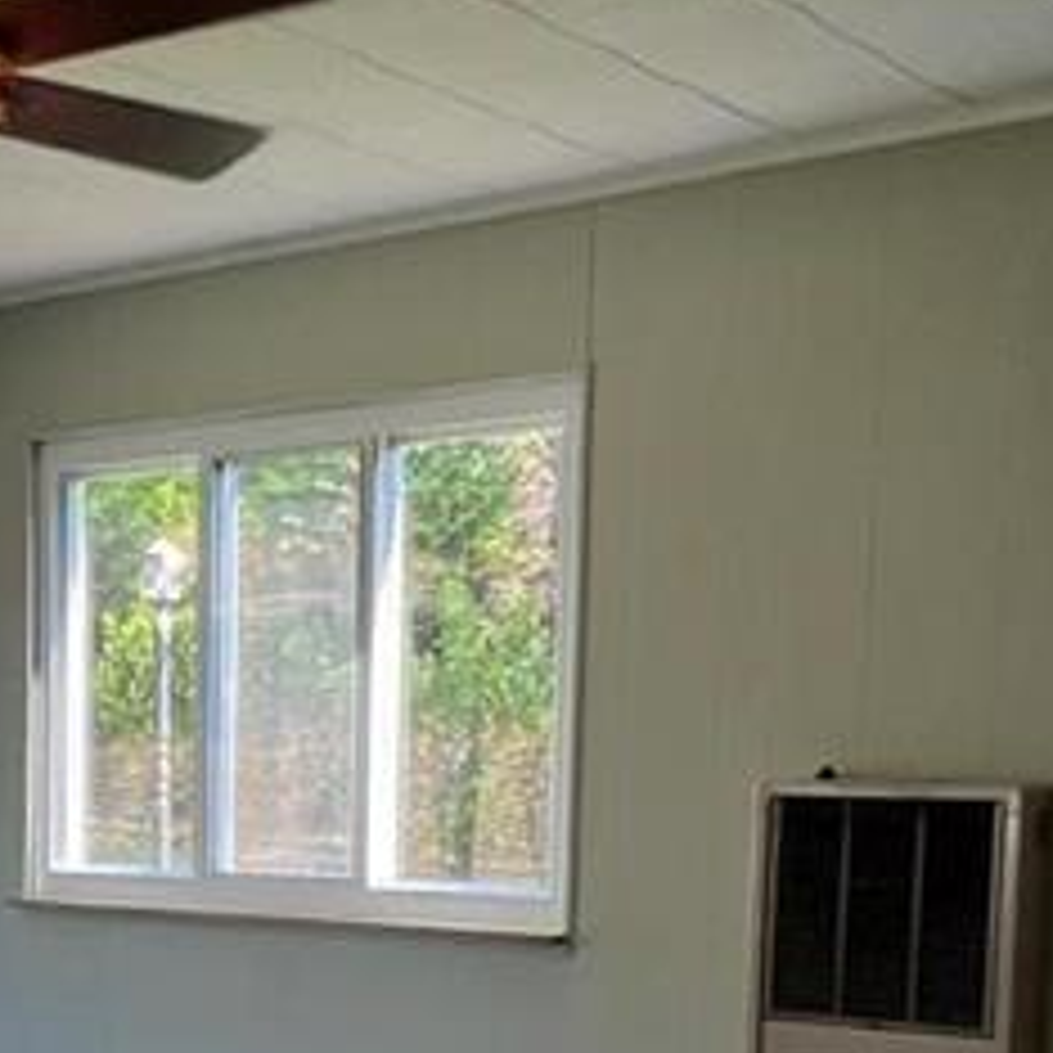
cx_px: -76
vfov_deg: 27.8
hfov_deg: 26.9
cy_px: 986
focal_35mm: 59
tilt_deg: -5.4
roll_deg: +0.5
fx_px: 2031
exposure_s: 1/120
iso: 50
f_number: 1.8
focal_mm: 1.57
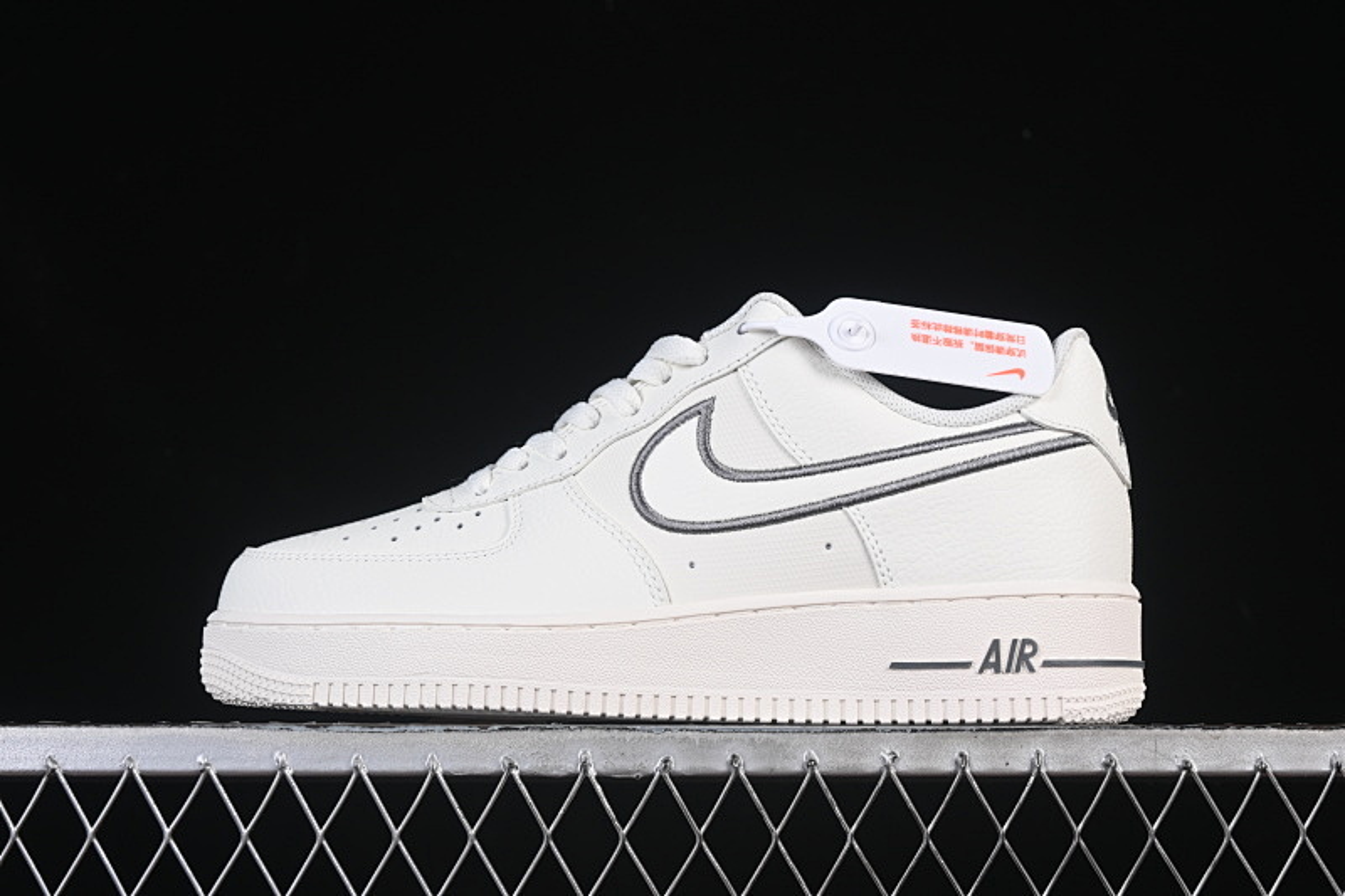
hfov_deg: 27.0
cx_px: 672
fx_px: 2801
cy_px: 448
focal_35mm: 75
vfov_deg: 18.2
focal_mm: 50
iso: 160
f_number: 8
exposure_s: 1/80
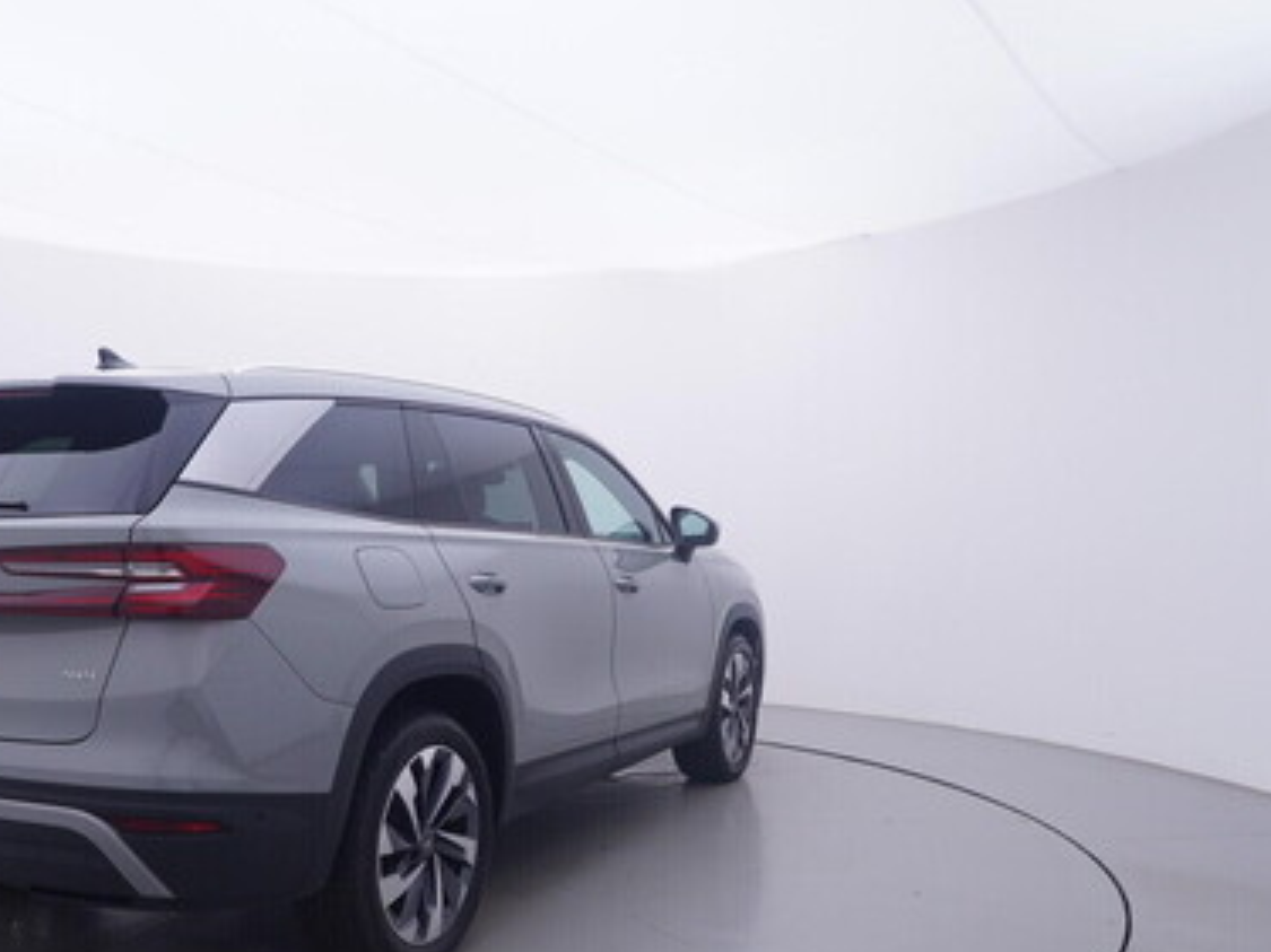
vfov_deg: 44.2
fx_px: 1164
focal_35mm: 32
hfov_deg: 56.3
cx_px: 446
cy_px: 591
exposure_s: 1/80
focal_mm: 15
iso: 200
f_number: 5
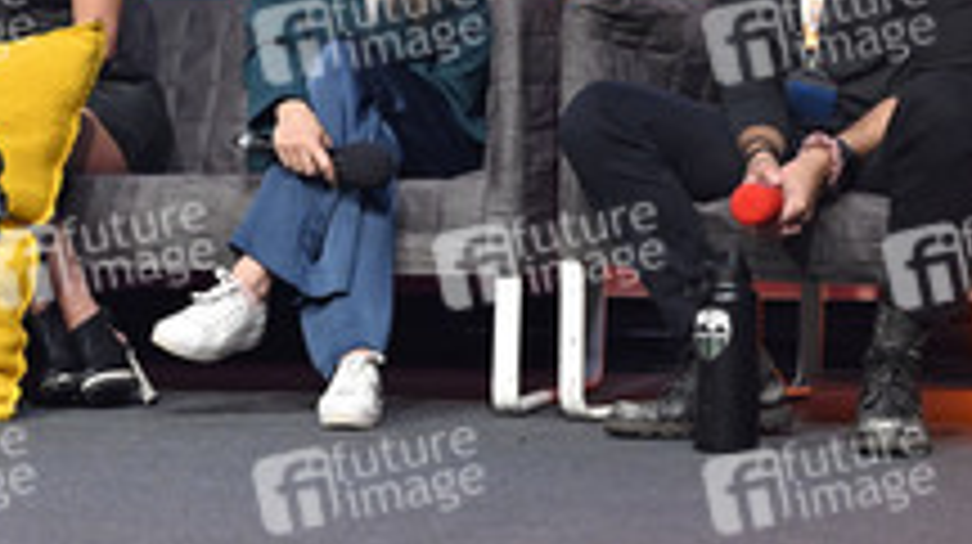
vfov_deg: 7.5
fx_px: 4171
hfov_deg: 13.1
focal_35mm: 162
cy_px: 144
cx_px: -20
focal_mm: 74
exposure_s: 1/320
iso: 1600
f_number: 4.5
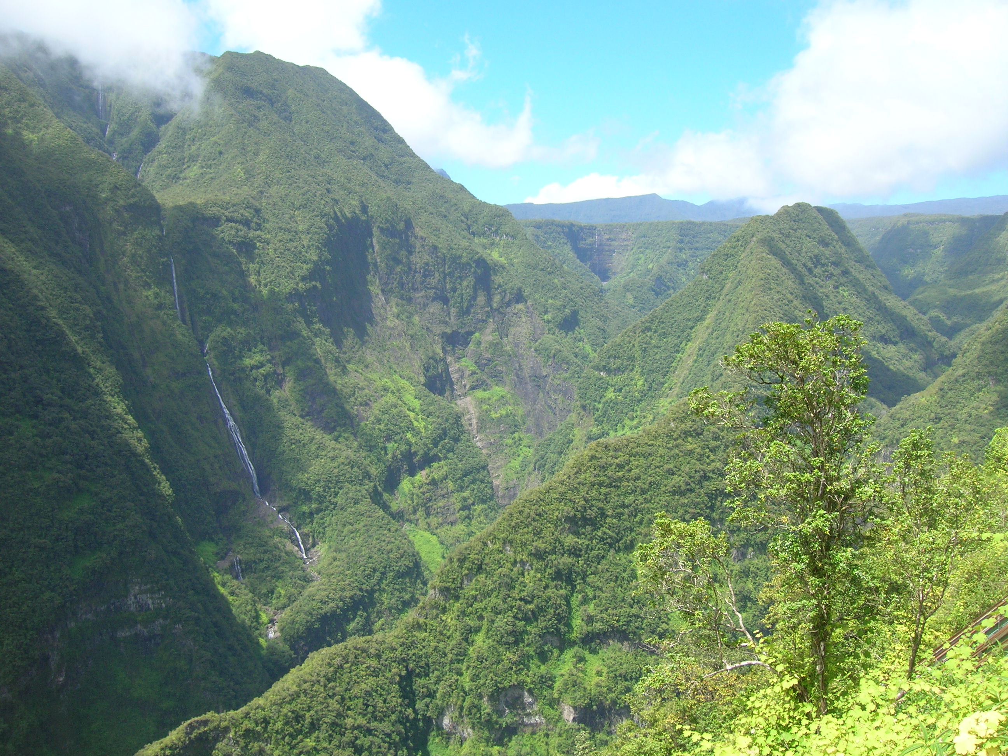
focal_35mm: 34
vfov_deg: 41.8
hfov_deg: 54.0
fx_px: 990
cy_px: 378
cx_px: 504
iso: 50
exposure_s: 1/184
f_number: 4.9
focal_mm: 5.7
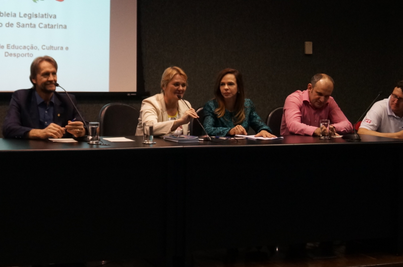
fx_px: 760
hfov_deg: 29.4
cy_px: 56
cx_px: 119
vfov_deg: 19.8
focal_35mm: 68
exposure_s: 1/160
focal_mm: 26
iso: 1000
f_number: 4
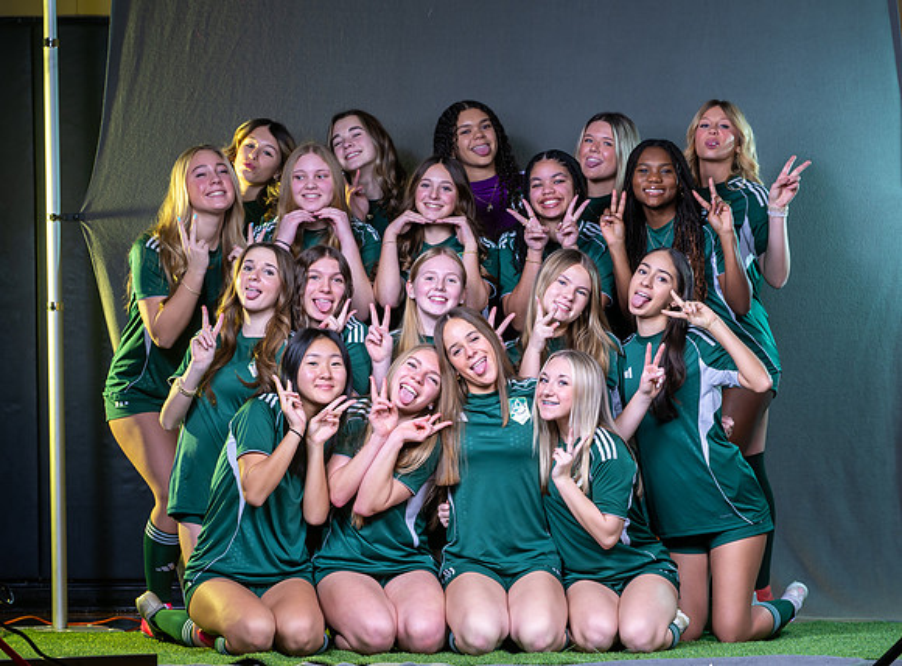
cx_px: 572
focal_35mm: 121
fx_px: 3123
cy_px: 521
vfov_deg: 12.1
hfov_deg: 16.4
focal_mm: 70
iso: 100
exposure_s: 1/100
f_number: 7.1
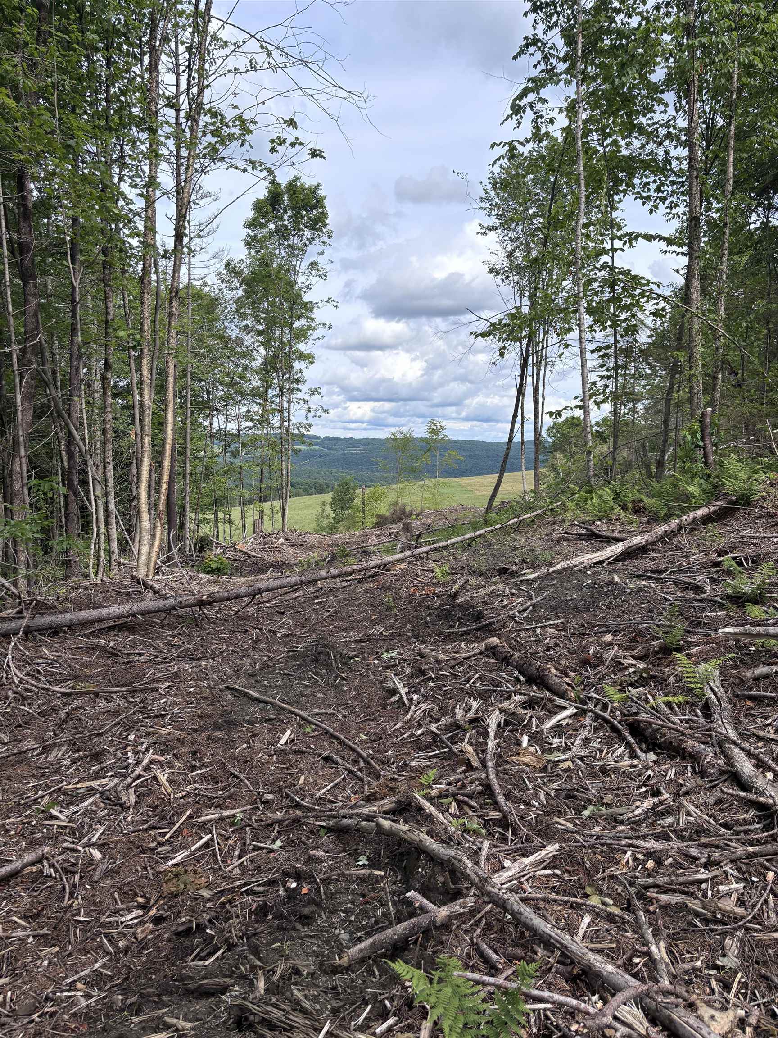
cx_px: 389
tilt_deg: -4.7
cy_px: 519
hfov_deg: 53.1
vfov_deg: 67.3
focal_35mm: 26
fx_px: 779
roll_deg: -1.1
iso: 50
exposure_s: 1/2342
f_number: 1.6
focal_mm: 5.96
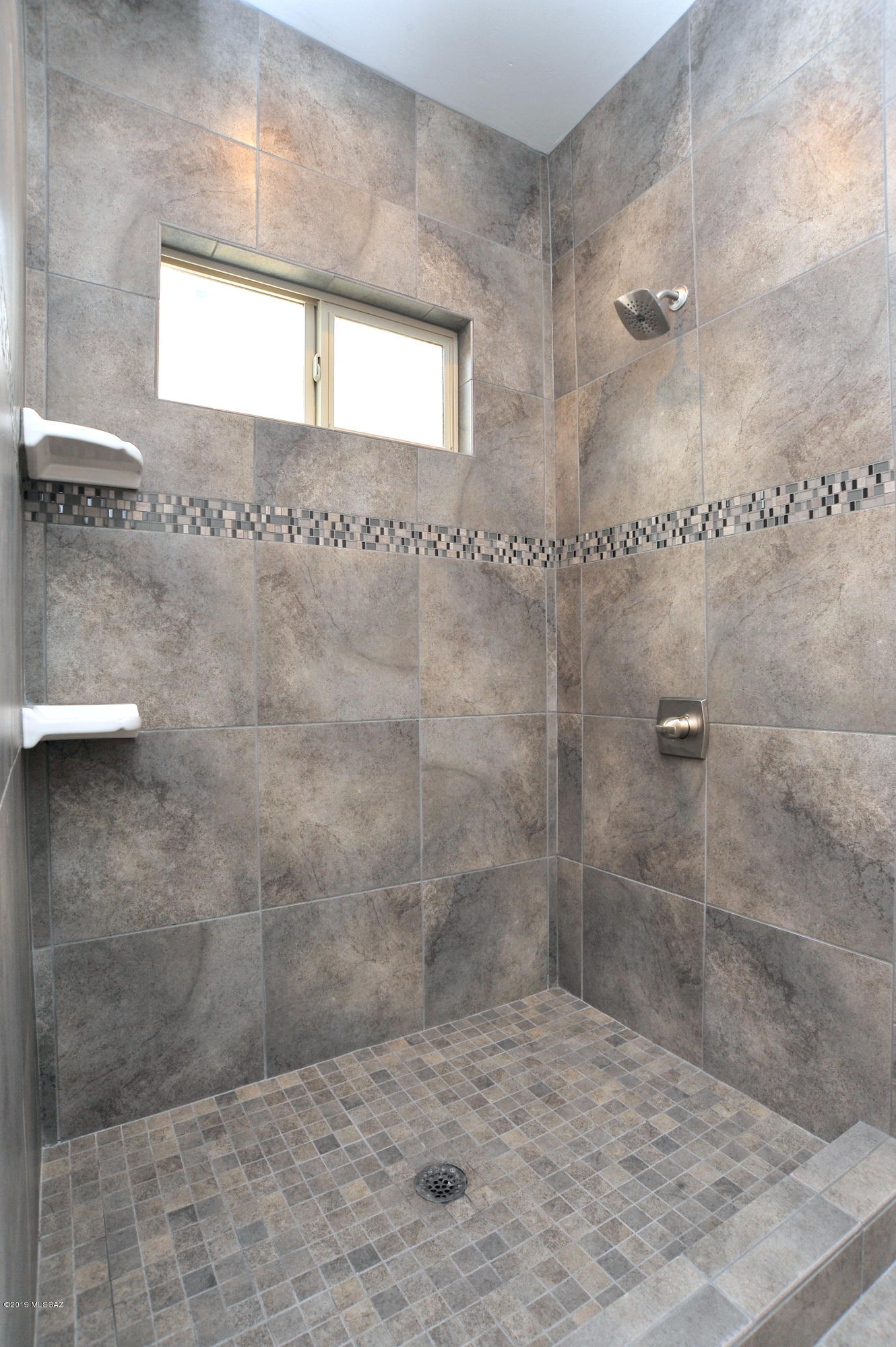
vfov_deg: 90.0
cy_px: 674
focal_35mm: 18
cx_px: 448
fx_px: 673
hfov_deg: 67.3
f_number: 10
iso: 640
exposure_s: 1/40
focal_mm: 18
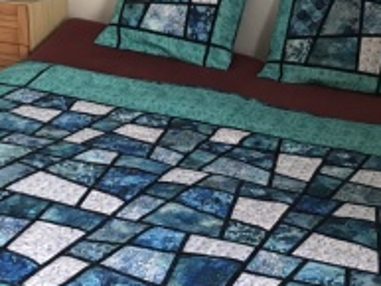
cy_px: 188
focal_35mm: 65
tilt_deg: -20.9
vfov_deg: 22.5
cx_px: 208
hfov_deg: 29.8
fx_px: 716
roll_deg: -3.8
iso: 40
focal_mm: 3.99
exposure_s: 1/17
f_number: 1.8
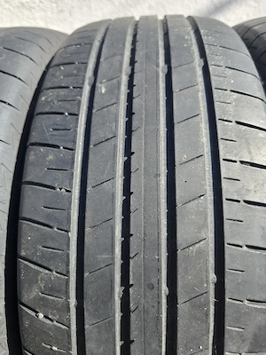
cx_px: 133
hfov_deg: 58.9
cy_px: 178
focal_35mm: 23
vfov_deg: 73.9
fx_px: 236
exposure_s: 1/345
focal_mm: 6.3
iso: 12
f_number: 1.7
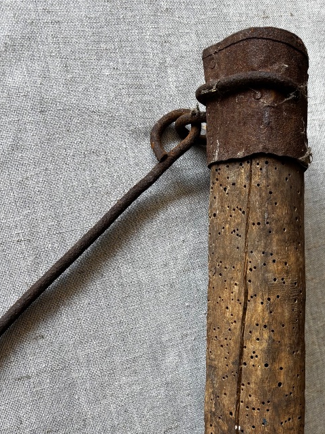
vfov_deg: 37.4
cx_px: 271
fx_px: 613
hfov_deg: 28.9
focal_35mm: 49
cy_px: 354
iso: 40
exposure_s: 1/156
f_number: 1.6
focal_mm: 5.96
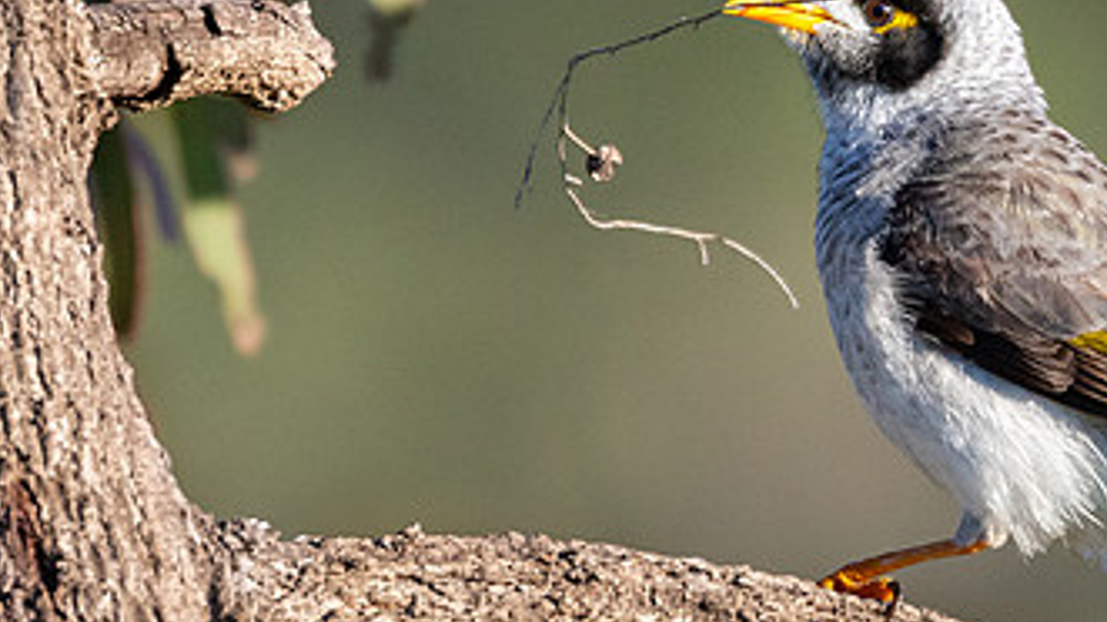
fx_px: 62713
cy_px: 84
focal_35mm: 2137
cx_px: 732
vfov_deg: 0.6
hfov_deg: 1.0
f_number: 6.3
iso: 2000
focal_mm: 600
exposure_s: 1/1000
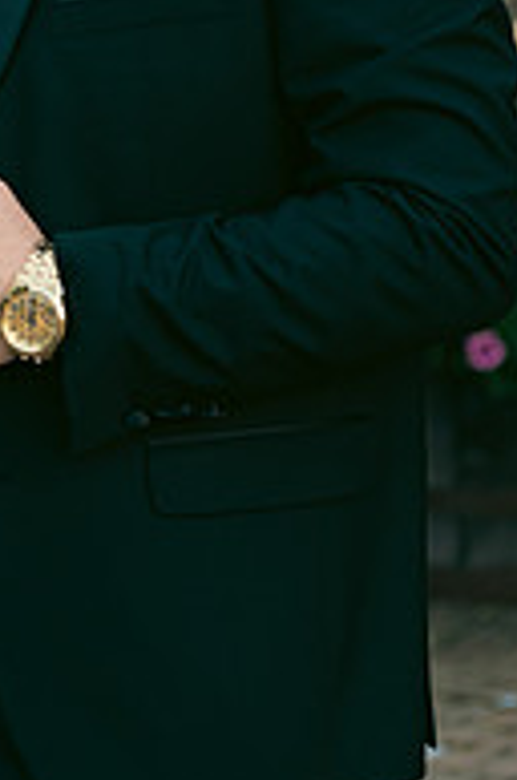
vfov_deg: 9.5
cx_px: 12
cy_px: -32
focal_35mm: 215
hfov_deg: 6.3
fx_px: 4648
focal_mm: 92
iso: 160
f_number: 3.5
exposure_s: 1/200
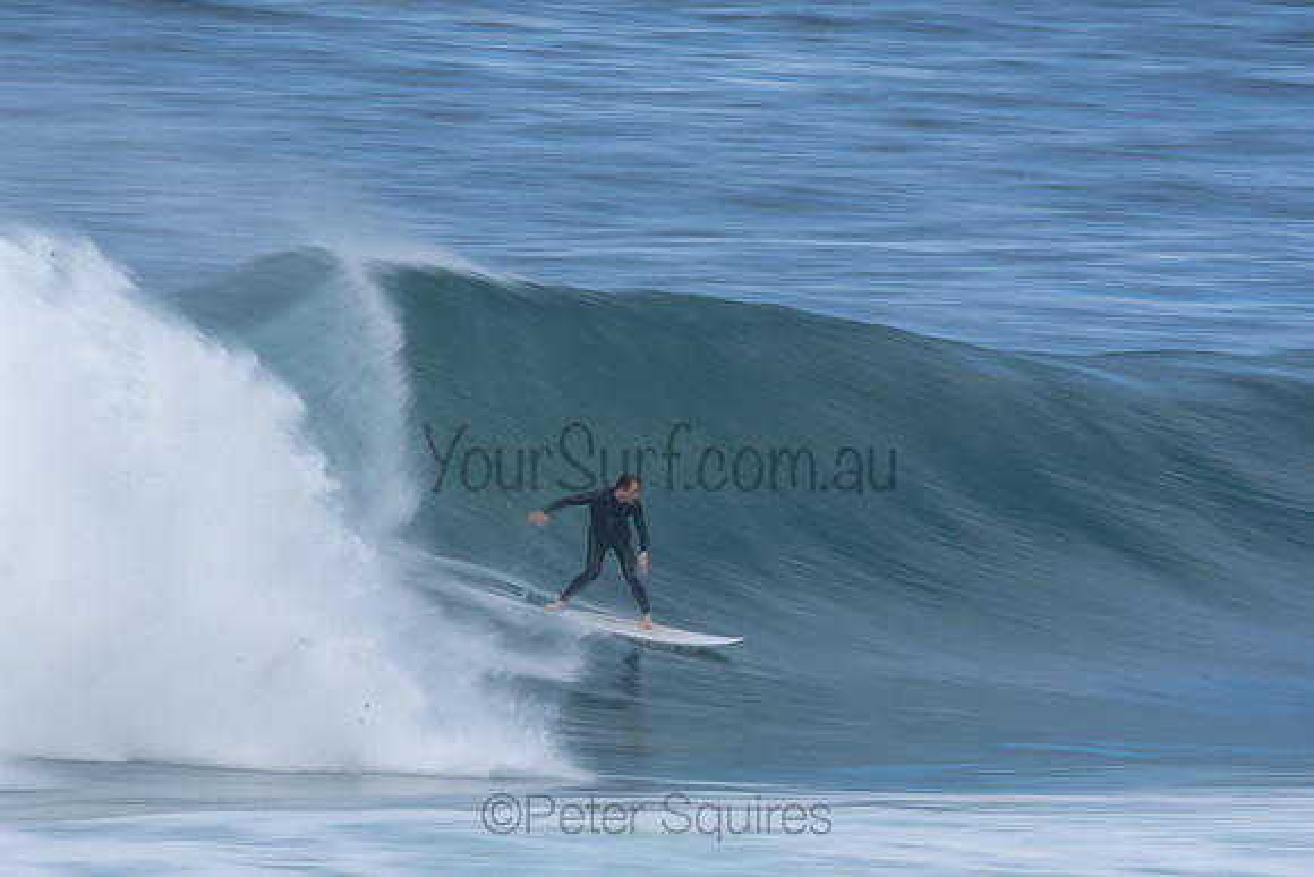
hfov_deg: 2.7
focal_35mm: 750
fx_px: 27380
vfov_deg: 1.8
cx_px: 657
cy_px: 438
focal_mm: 500
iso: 100
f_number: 25
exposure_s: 1/25
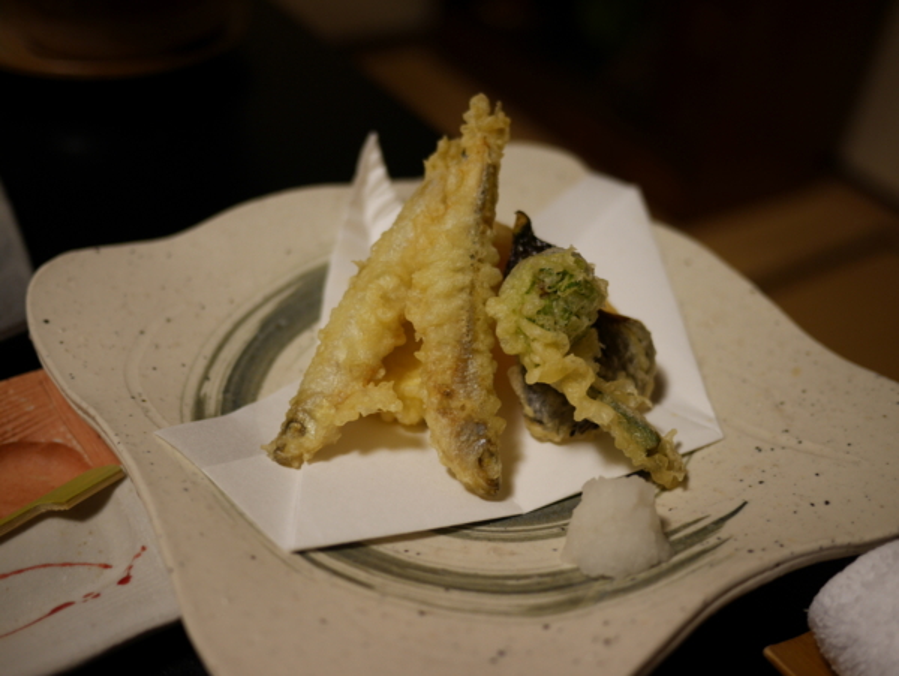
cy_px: 338
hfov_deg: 46.8
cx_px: 450
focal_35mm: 40
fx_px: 1040
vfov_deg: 36.0
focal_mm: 20
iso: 200
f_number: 1.7
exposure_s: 1/60
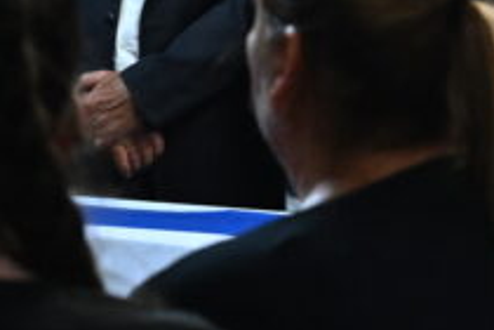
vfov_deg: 5.2
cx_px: 767
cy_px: -61
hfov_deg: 7.7
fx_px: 3609
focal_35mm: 263
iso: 4000
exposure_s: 1/200
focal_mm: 46
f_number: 4
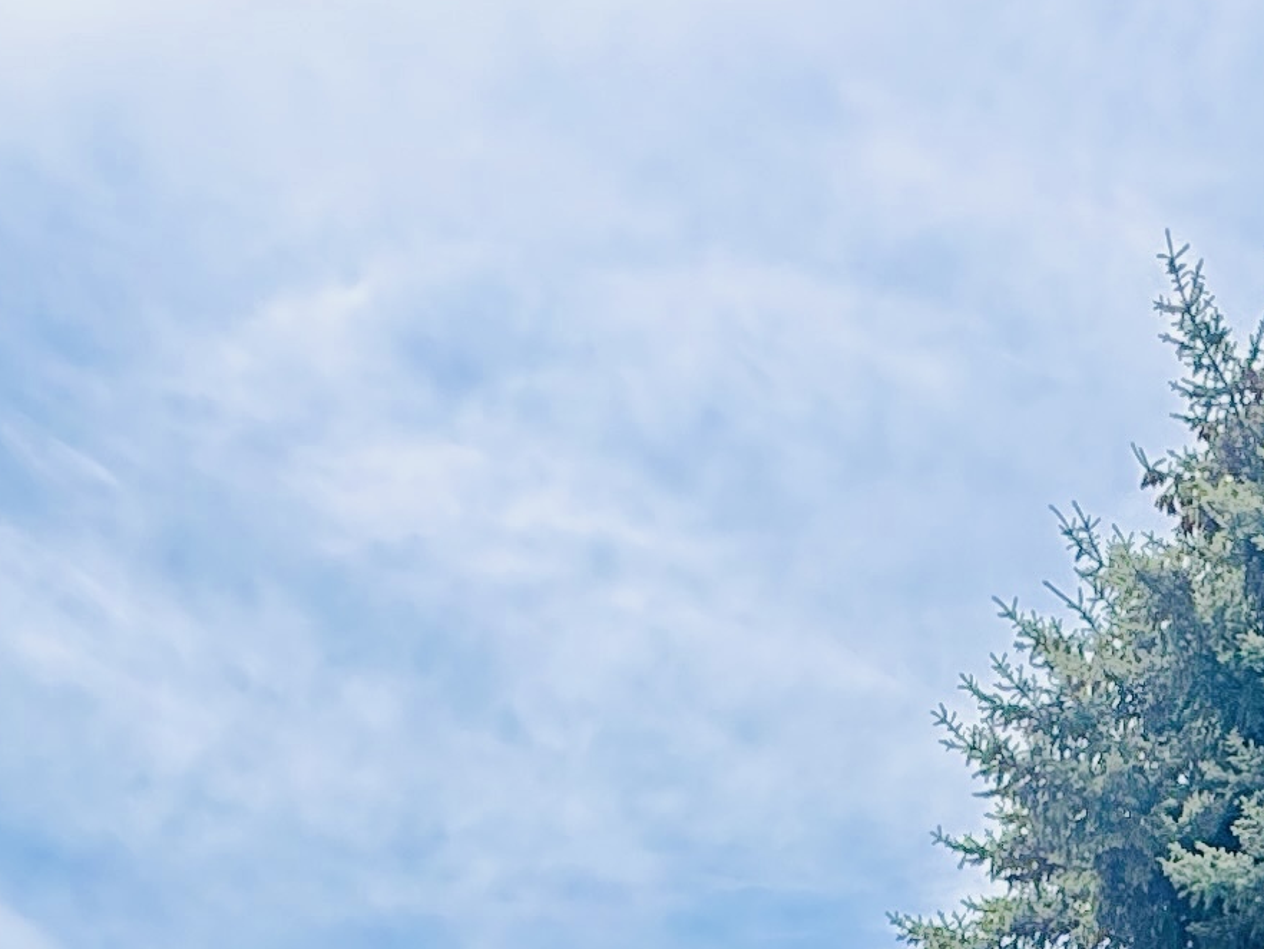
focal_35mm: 64
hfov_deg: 28.1
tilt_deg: -2.1
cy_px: 2017
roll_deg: +3.1
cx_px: 1308
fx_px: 2338
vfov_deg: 16.2
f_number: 2.2
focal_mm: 2.22
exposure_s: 1/1572
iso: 50
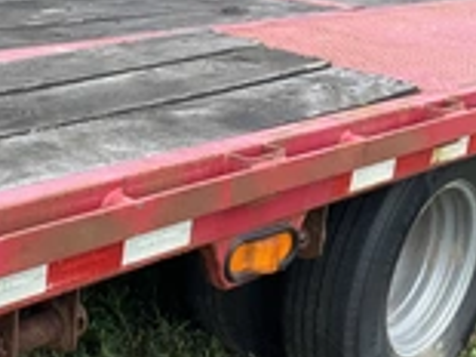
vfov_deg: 19.6
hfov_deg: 24.9
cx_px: 15
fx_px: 1031
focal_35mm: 75
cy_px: 129
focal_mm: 3
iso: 25
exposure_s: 1/454
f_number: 1.8
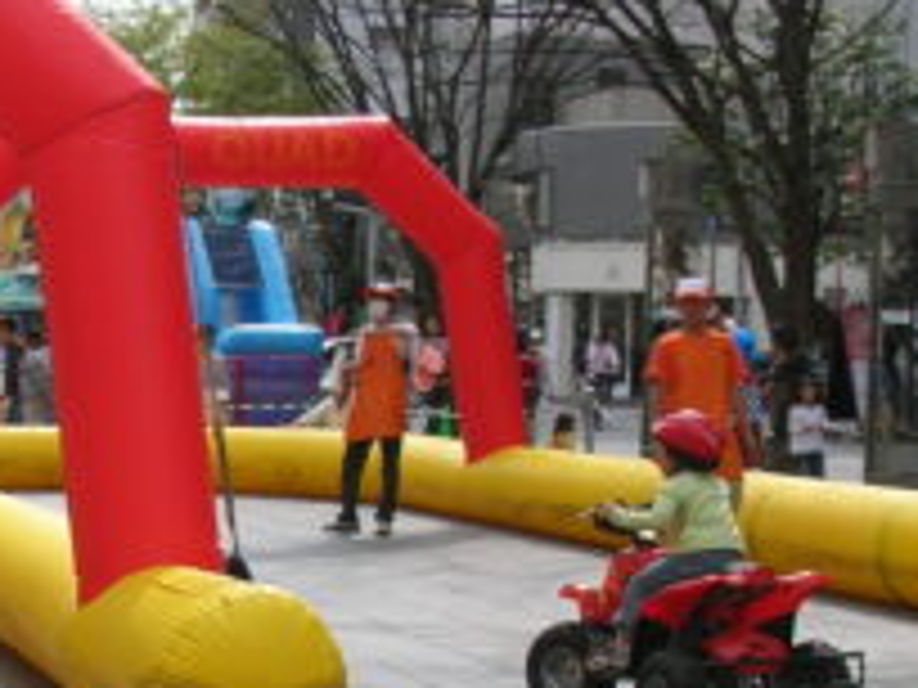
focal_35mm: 88
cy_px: 612
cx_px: 126
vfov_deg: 16.6
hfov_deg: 21.8
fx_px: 2334
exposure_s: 1/64.4
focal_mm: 5.8
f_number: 8.5
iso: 50
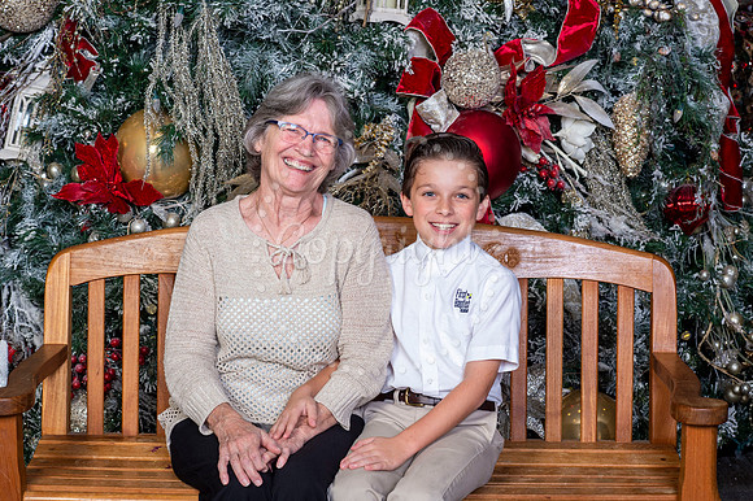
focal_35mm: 85
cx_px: 376
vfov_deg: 16.1
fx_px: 1777
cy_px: 250
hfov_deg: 23.9
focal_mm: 85
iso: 400
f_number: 8
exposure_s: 1/125
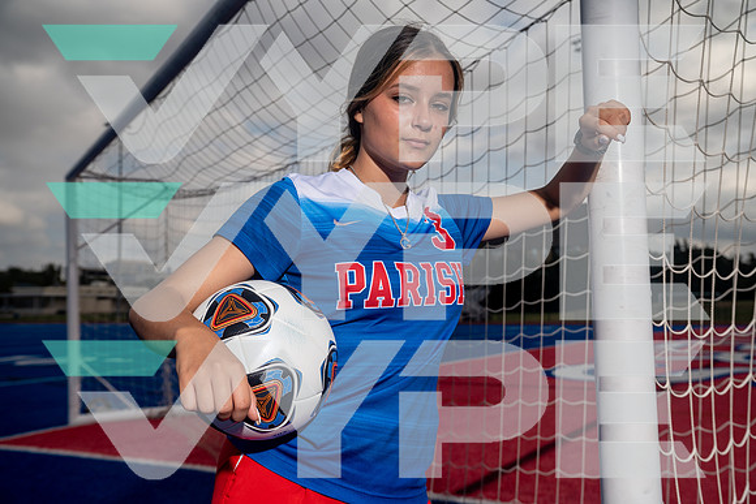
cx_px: 378
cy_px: 252
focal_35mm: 38
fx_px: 798
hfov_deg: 50.7
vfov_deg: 35.1
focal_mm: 38
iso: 100
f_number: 5.6
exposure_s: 1/250
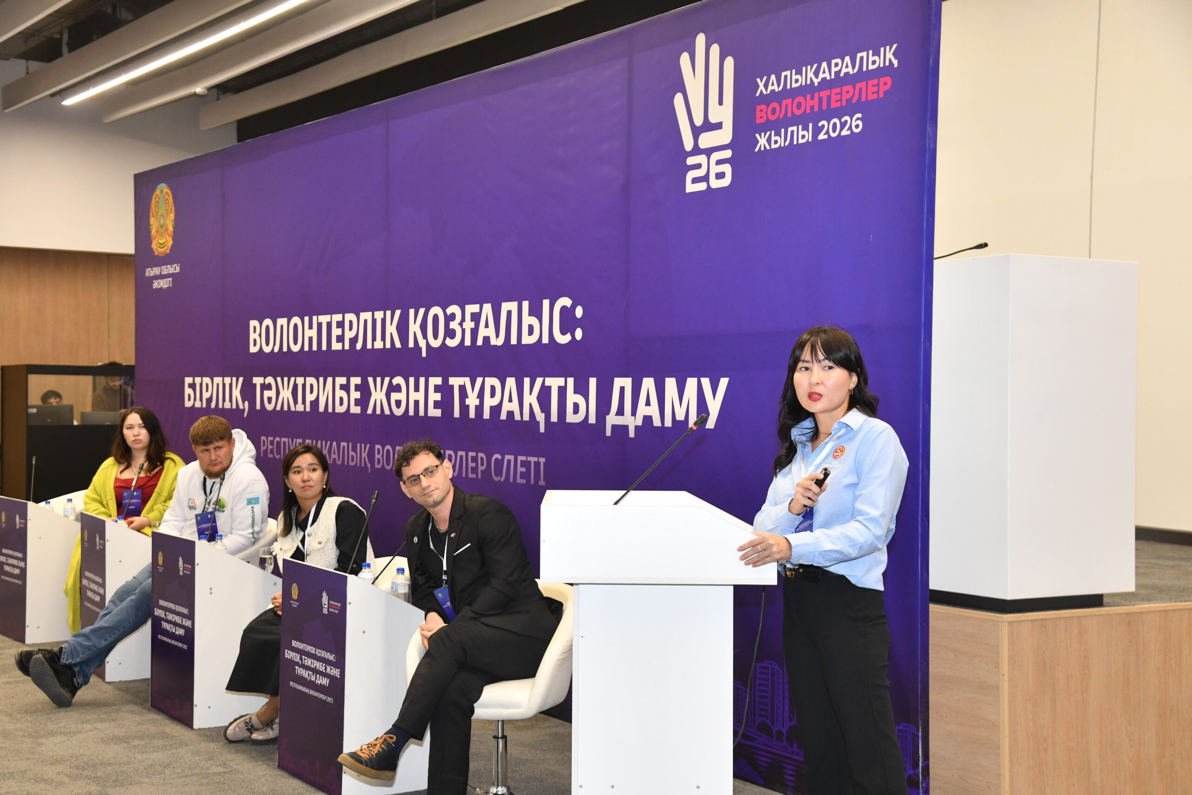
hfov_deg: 39.6
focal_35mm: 50
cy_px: 398
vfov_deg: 27.0
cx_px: 596
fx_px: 1656
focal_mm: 50
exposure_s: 1/100
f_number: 5.6
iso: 1600
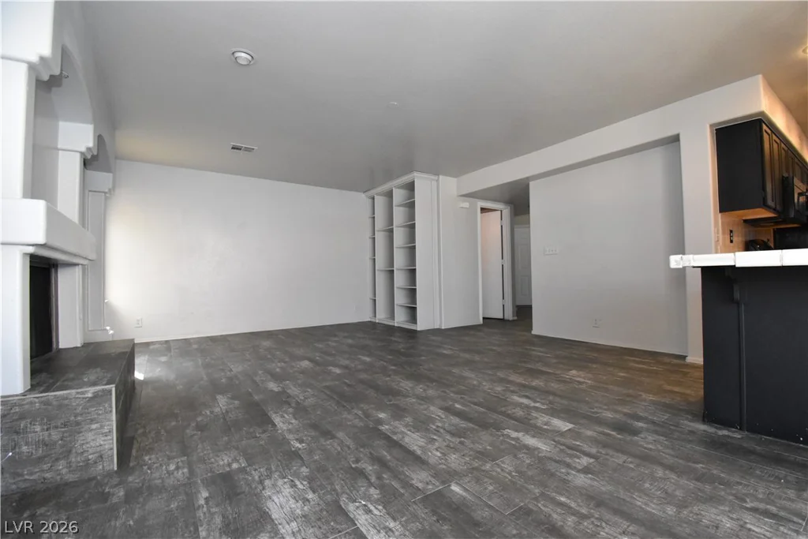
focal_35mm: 15
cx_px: 404
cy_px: 270
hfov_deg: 100.4
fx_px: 337
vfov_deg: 77.3
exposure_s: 1/160
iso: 4000
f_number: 8
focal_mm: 10
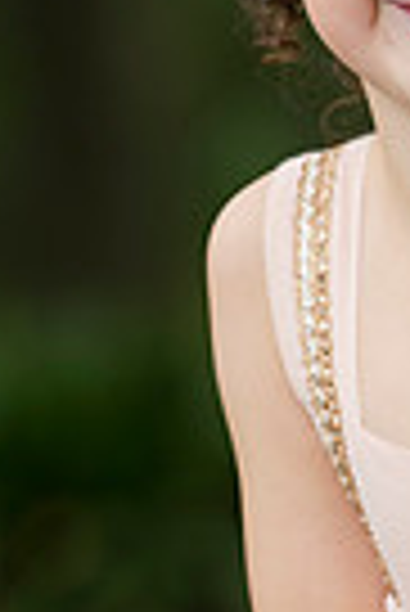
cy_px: 122
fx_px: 7599
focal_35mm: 446
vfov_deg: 4.6
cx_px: 394
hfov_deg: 3.1
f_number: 3.2
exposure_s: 1/250
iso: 400
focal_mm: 135
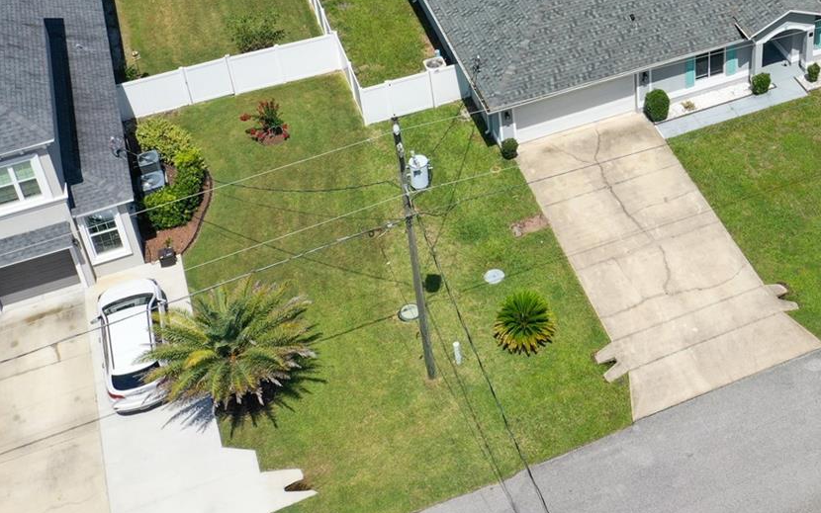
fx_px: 1231
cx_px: 679
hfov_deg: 35.5
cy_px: 0
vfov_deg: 22.6
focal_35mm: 55
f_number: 5.6
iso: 100
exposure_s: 1/500
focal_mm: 10.26
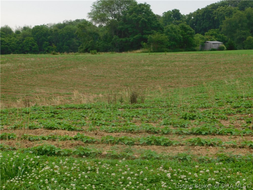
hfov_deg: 27.4
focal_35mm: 71
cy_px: 95
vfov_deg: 20.7
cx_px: 126
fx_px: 519
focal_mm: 12.6
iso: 125
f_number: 4.3
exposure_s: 1/60
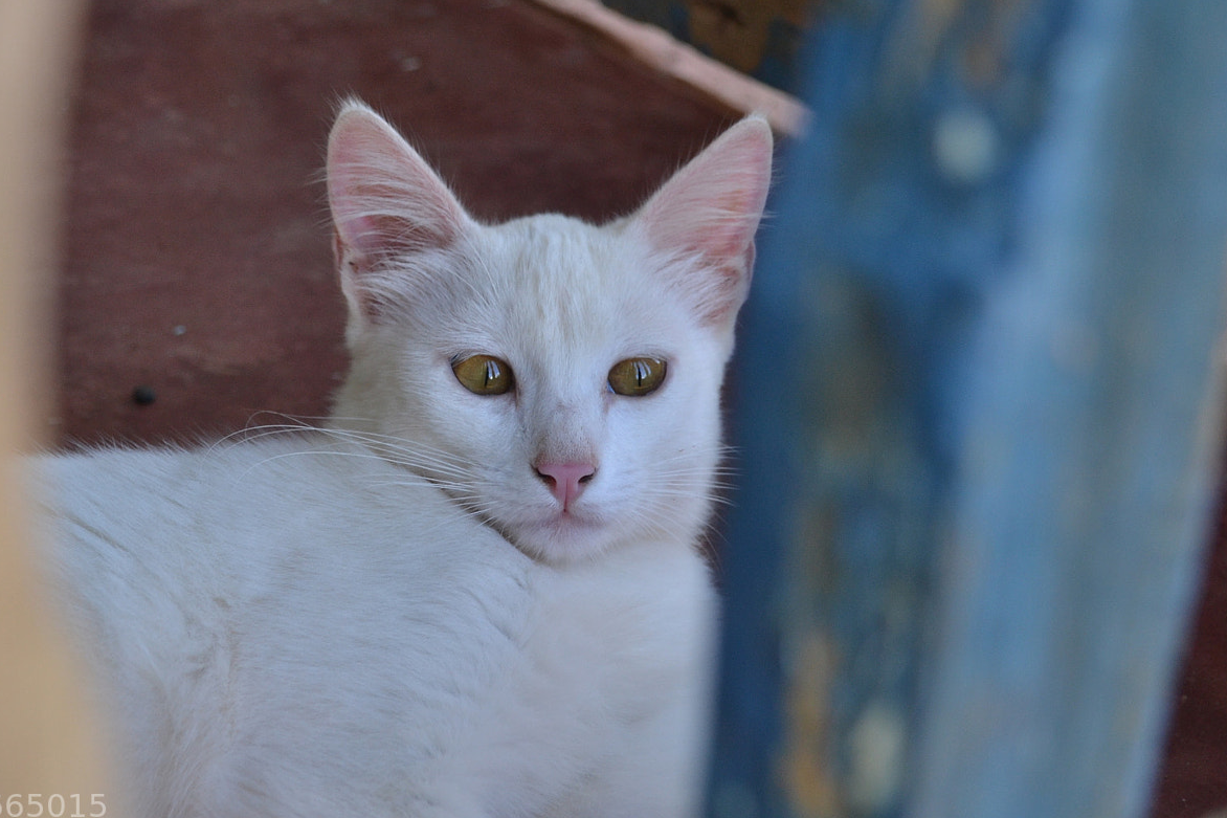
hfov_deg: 28.0
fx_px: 2443
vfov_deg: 19.0
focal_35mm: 72
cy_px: 330
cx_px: 397
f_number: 5
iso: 400
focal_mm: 35
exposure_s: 1/125
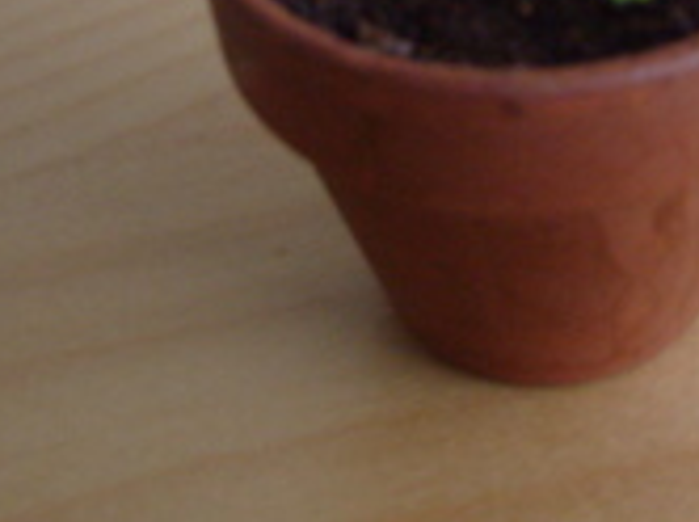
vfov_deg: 15.3
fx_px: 1875
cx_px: 640
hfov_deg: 20.6
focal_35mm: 93
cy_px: -109
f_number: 2.8
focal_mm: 5.8
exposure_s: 1/15
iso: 200
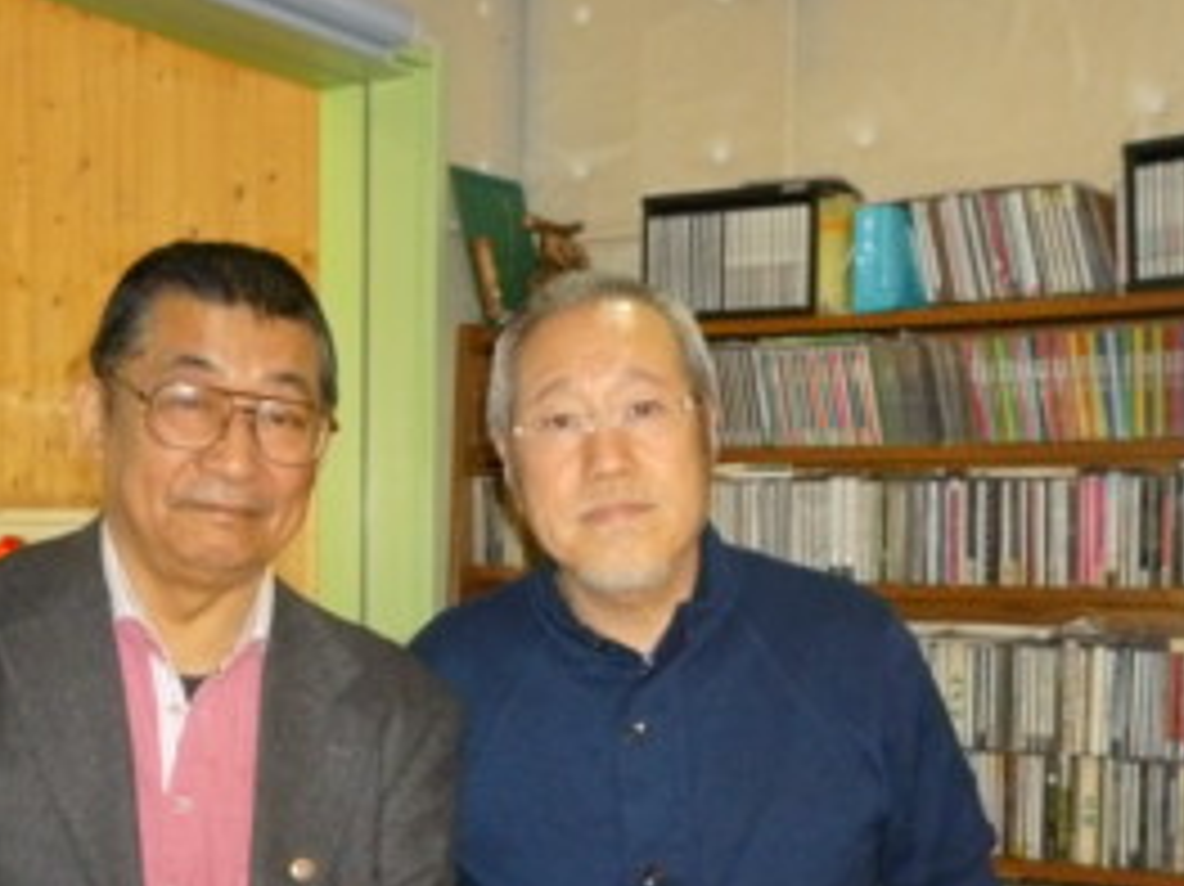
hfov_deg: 39.4
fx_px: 1641
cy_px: 648
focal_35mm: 48
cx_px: 455
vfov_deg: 29.8
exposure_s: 1/60
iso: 500
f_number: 3.1
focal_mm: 5
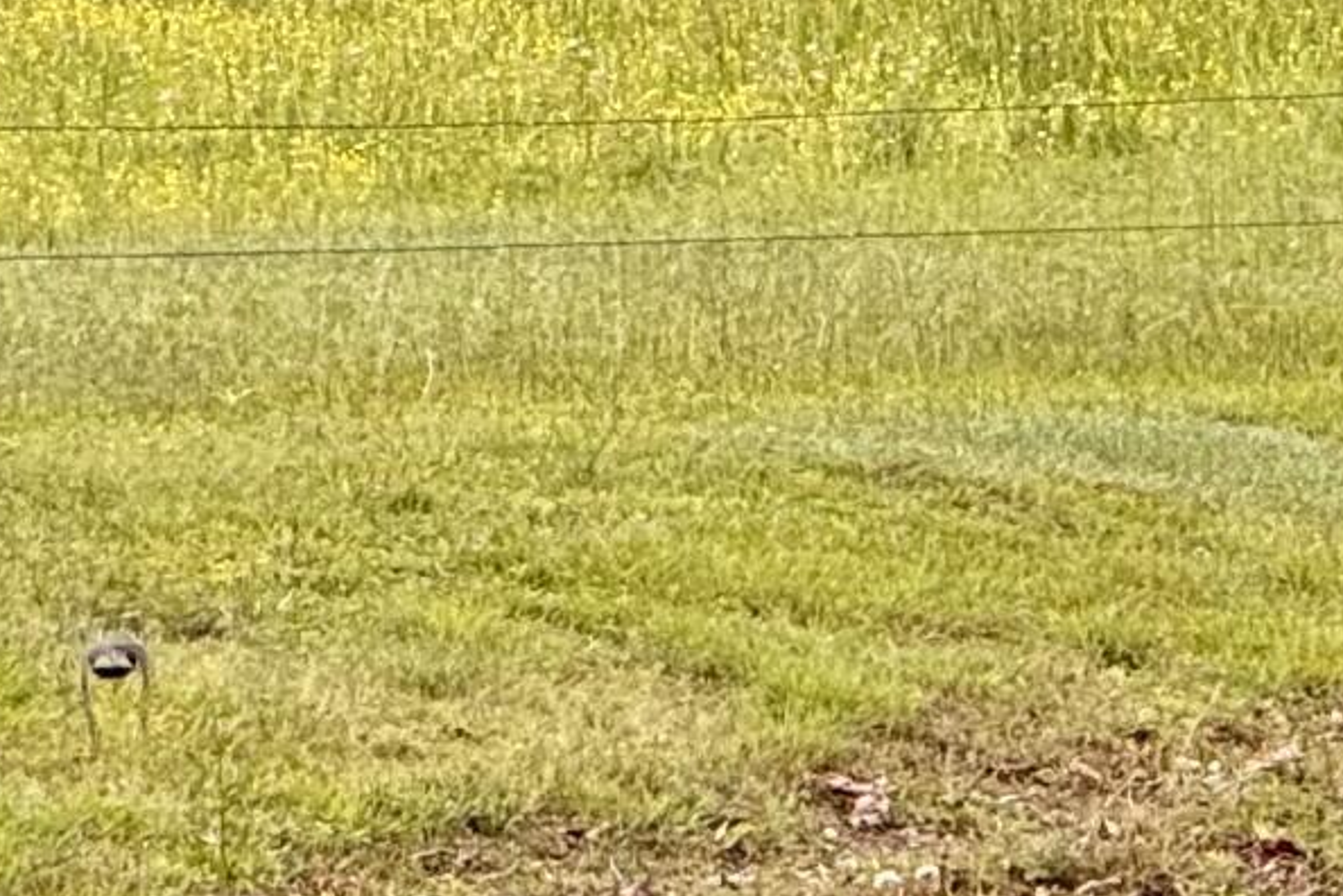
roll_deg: +1.7
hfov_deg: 3.3
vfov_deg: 2.2
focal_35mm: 630
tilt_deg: +0.3
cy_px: -968
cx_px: 1693
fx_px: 23501
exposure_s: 1/192
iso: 64
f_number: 2.8
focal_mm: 15.66
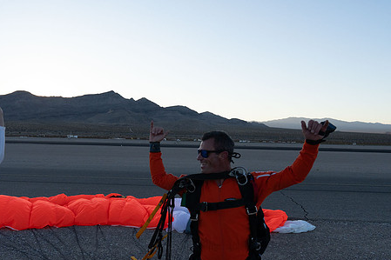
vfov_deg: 42.1
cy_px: 154
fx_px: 337
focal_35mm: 31
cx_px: 163
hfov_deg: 60.0
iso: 1250
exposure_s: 1/2000
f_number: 5.6
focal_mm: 24
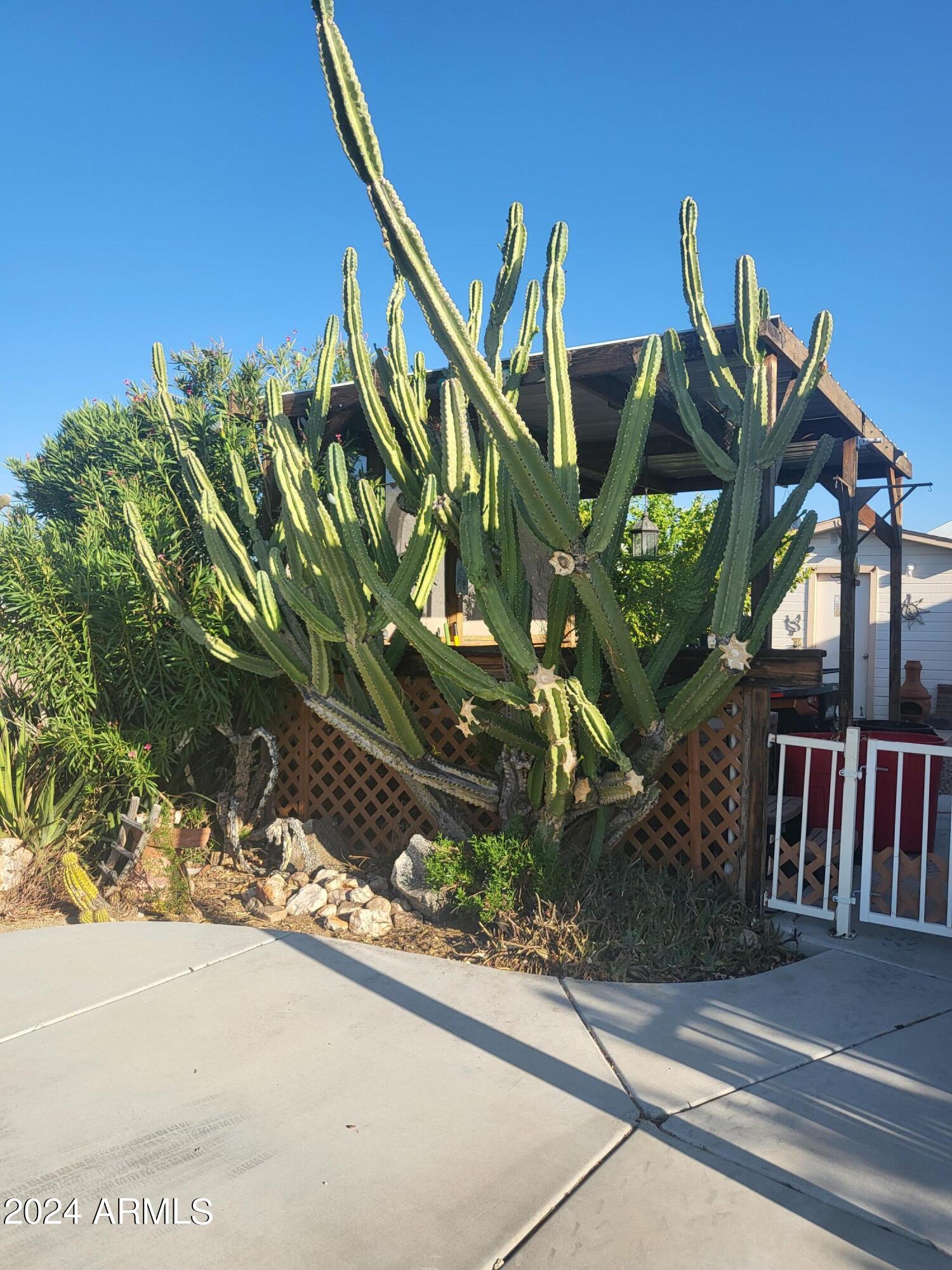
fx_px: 953
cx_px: 476
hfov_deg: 53.1
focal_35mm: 26
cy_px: 635
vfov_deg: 67.3
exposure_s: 1/1597
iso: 50
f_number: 1.8
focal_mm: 4.25
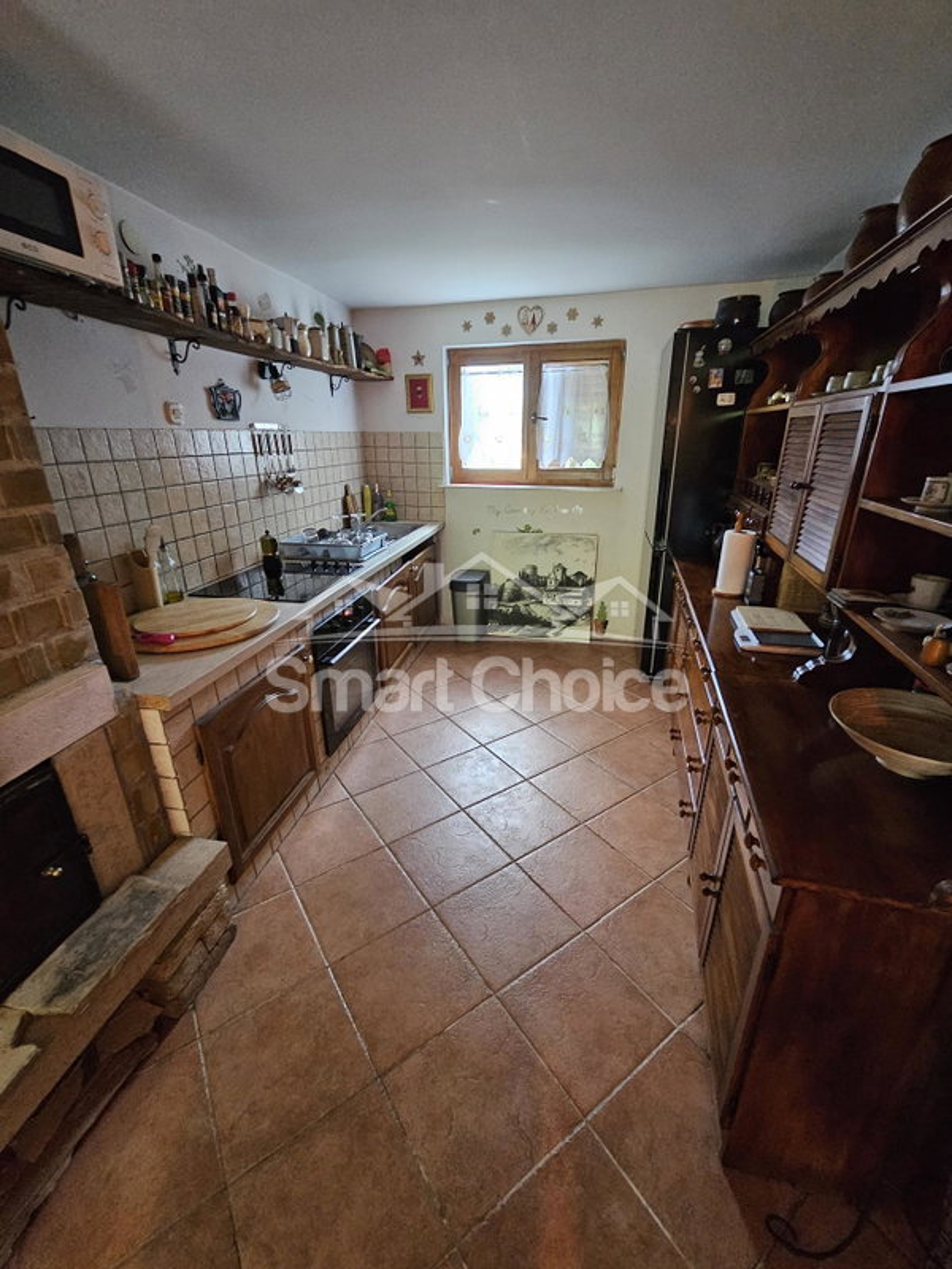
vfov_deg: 106.2
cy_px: 634
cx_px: 476
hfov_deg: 89.9
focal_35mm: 13
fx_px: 477
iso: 800
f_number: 2.2
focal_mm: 2.2
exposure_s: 1/26
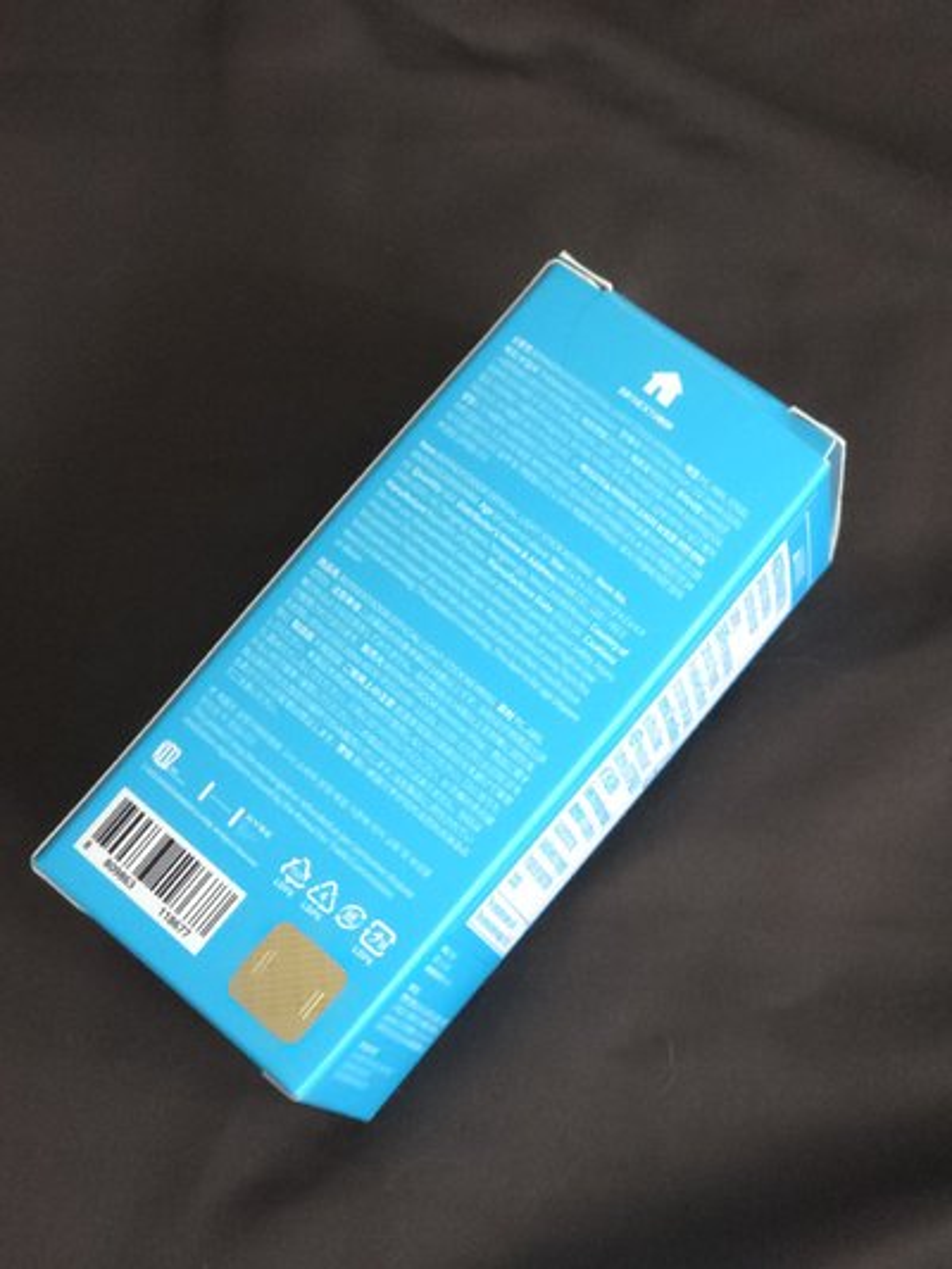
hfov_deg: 21.3
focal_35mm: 69
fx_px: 2529
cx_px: 476
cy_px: 634
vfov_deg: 28.2
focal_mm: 7
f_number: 2.4
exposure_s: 1/30
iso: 1000
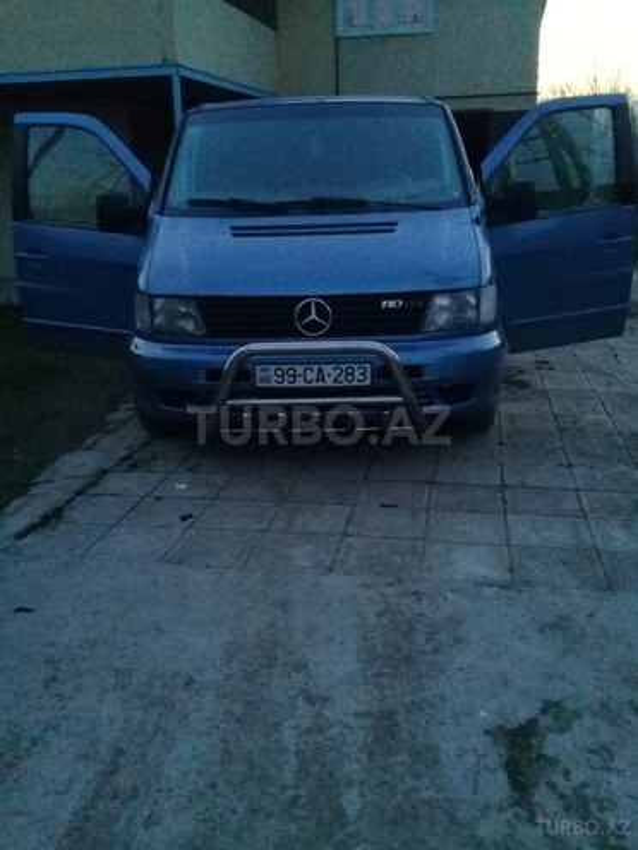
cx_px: 319
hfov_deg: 45.4
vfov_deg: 58.4
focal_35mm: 31
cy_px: 425
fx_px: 762
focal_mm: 3.3
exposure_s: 1/17
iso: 640
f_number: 2.2
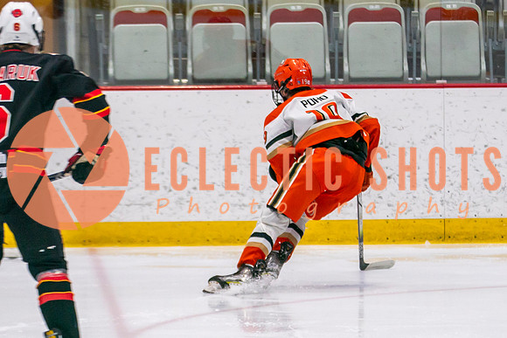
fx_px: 4433
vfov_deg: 4.4
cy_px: 263
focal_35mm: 315
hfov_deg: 6.5
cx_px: 278
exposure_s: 1/640
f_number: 2.8
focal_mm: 115
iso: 640
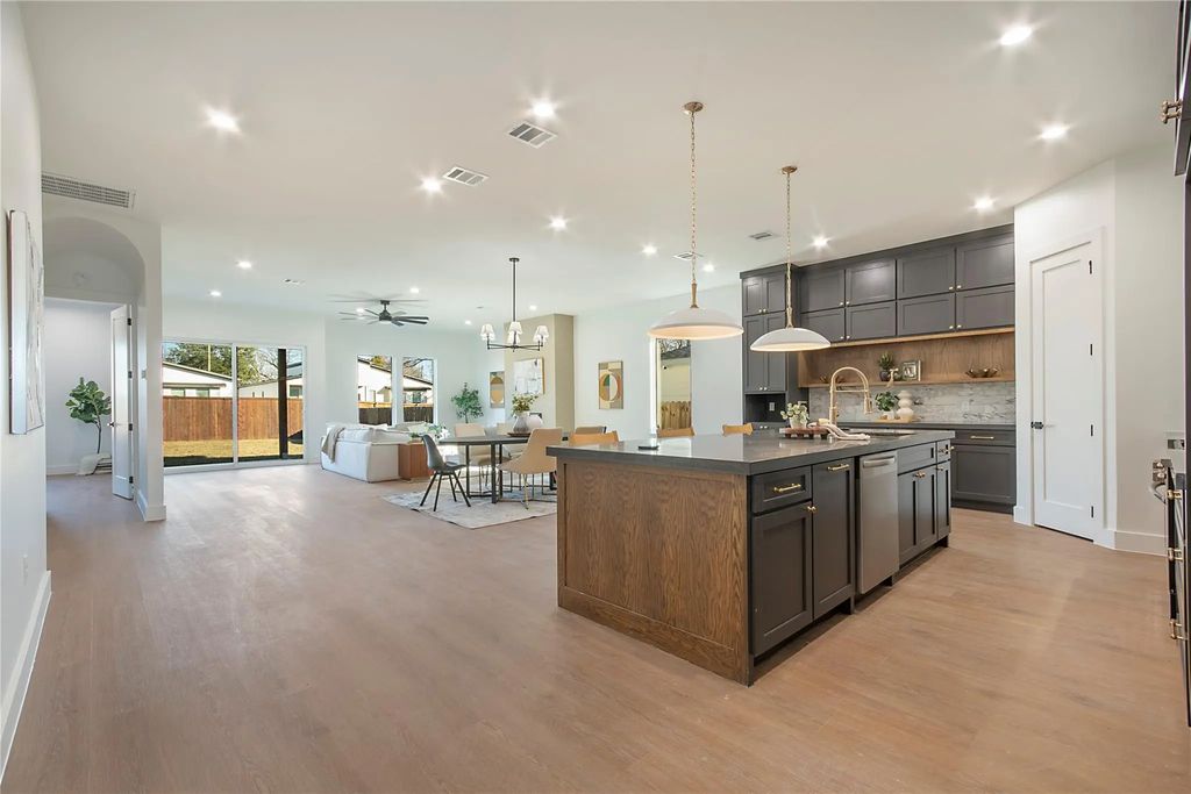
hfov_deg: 100.4
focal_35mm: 15
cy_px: 397
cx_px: 596
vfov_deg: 77.3
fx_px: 496
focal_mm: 10
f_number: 11
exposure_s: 1/10
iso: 100
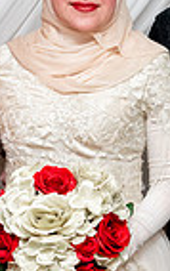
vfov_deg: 20.2
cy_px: 167
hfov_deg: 12.4
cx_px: 204
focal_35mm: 103
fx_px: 762
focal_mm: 24
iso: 1250
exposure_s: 1/160
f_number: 2.8
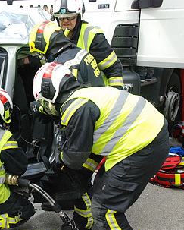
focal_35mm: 53
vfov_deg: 35.3
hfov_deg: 27.6
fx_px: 360
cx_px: 19
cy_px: 120
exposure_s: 1/500
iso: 1250
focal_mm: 24
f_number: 11
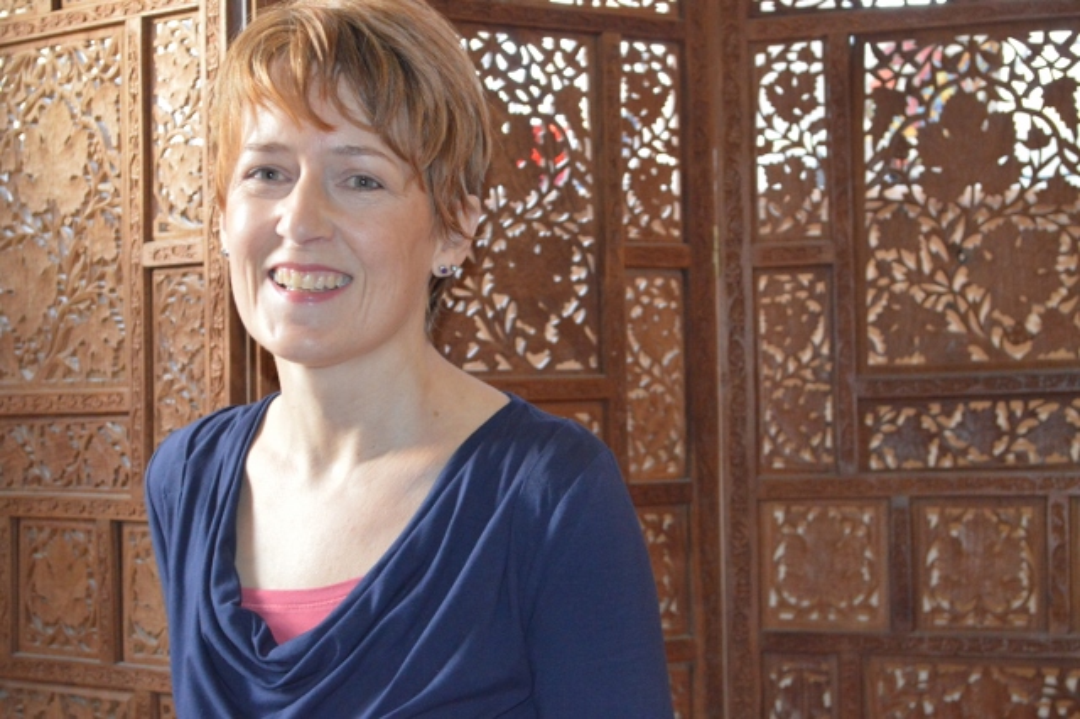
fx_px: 2069
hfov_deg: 29.3
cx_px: 540
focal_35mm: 69
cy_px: 360
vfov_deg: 19.7
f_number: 5.3
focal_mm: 46
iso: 3200
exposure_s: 1/60
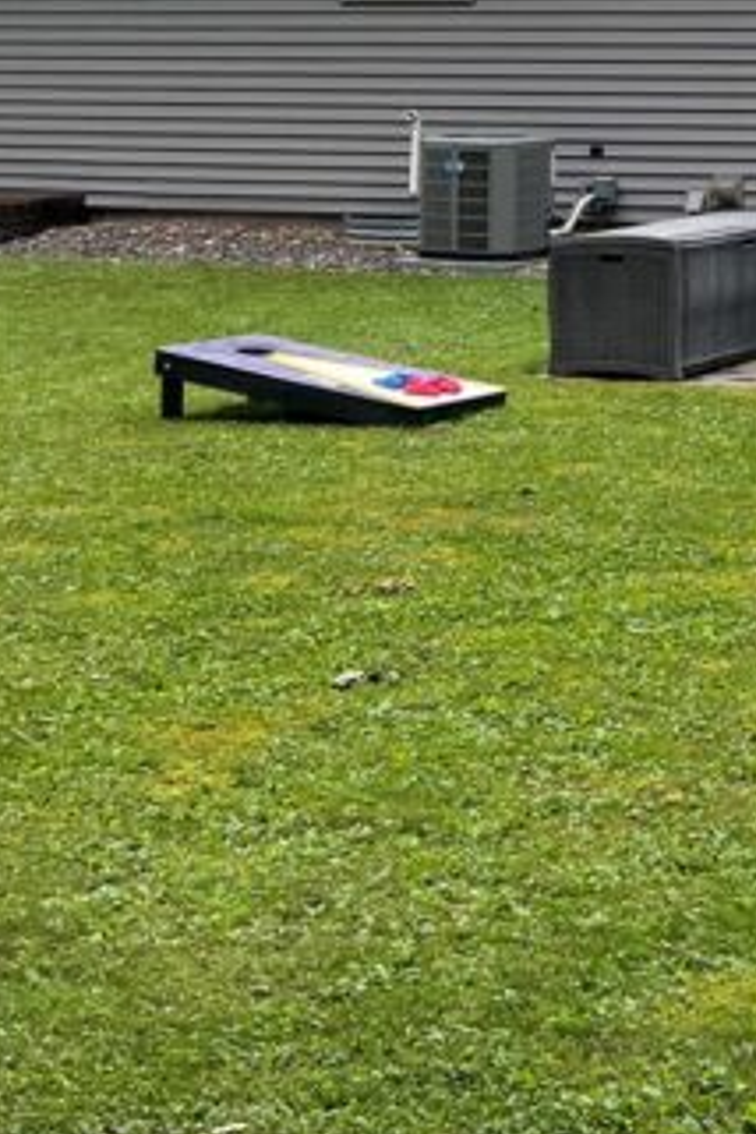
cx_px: 1175
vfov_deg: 21.8
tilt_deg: -0.7
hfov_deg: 14.1
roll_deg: +0.2
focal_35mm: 90
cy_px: -4
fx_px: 2835
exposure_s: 1/1511
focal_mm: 5.7
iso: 50
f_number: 1.5
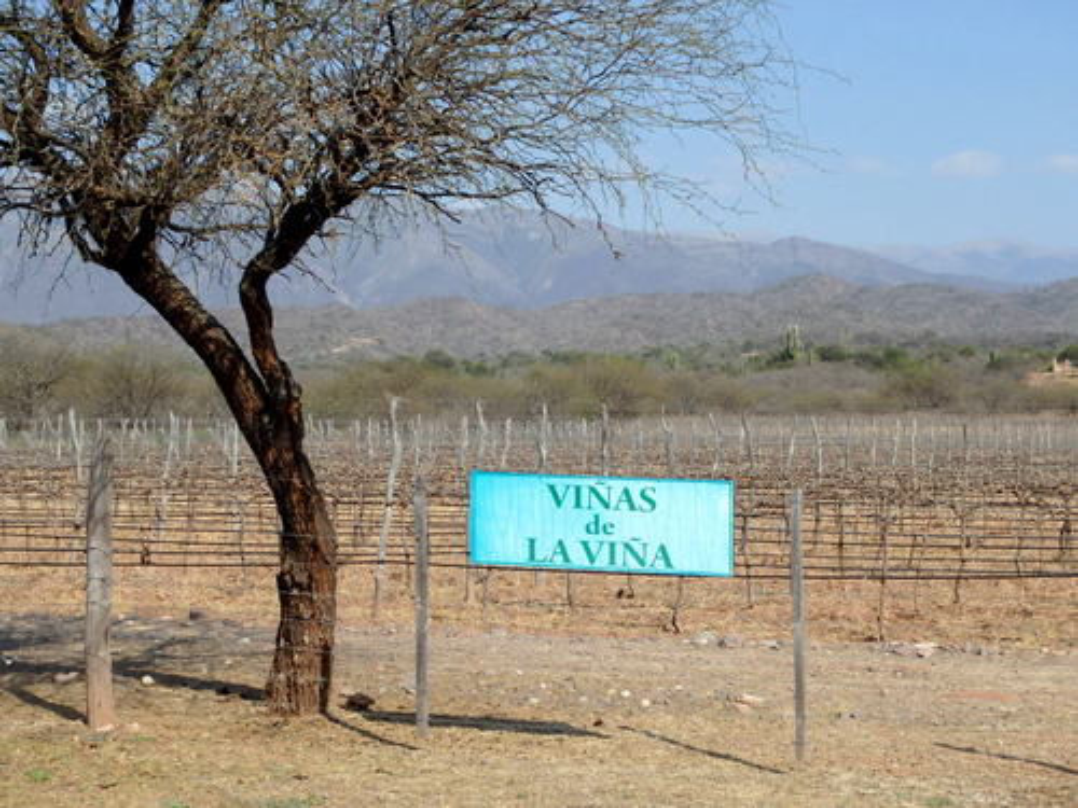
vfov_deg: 20.2
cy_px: 404
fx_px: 2273
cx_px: 539
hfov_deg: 26.7
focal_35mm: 73
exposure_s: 1/640
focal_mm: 13.1
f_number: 5.7
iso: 125
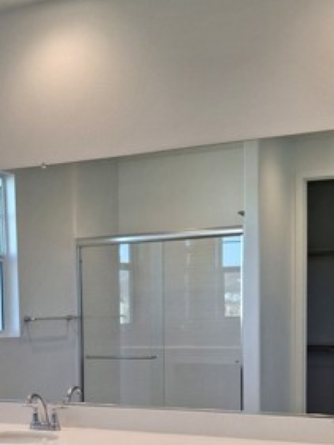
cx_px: 108
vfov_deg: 32.2
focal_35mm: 57
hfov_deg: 25.5
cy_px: 396
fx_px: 733
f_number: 1.8
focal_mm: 4.69
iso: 32
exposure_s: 1/167
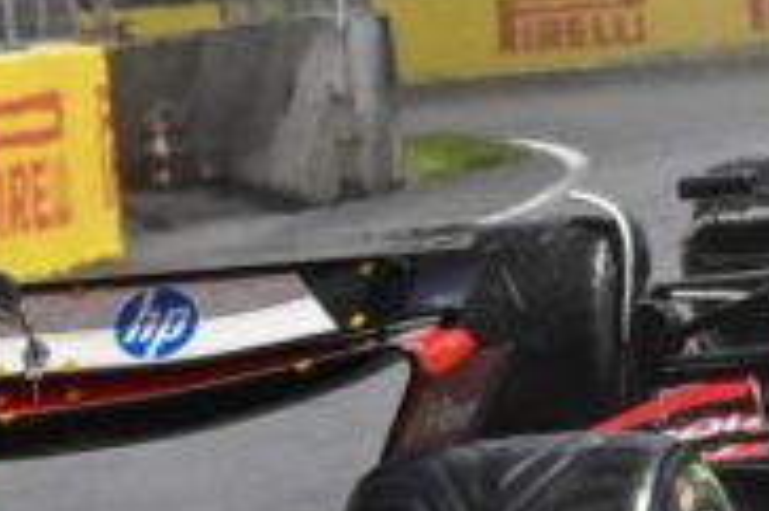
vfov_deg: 3.0
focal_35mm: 450
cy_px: 621
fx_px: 9604
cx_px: -828
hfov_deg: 4.5
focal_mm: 70
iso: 1600
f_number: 10
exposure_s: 1/1600
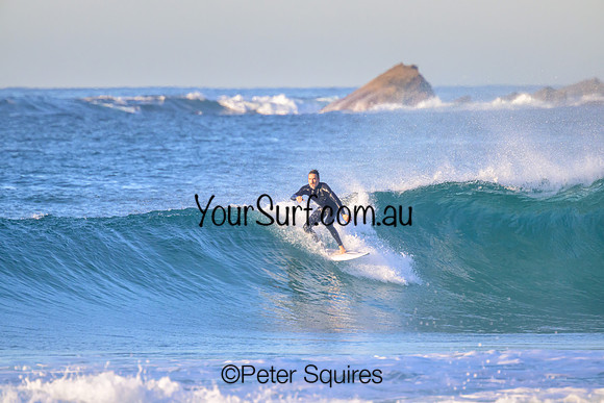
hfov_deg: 2.6
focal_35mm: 800
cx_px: 302
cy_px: 202
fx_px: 13425
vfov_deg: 1.7
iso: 1600
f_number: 11
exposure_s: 1/1250
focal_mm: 800
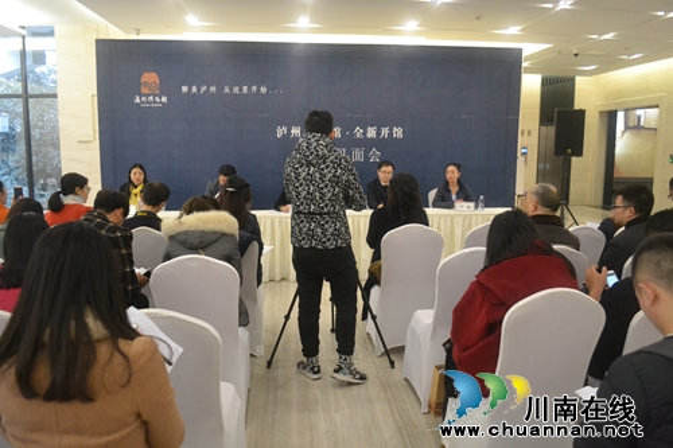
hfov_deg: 67.4
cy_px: 224
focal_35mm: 27
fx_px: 505
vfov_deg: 47.9
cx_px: 336
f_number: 4.5
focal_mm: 18
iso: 3200
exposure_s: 1/80
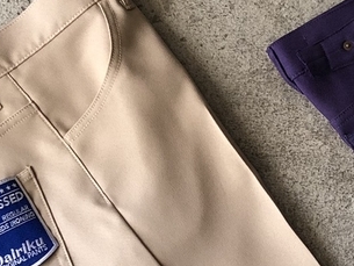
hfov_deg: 17.6
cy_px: 239
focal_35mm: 110
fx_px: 1125
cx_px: 312
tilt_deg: -83.0
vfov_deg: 13.4
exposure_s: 1/30
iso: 40
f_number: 1.8
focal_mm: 4
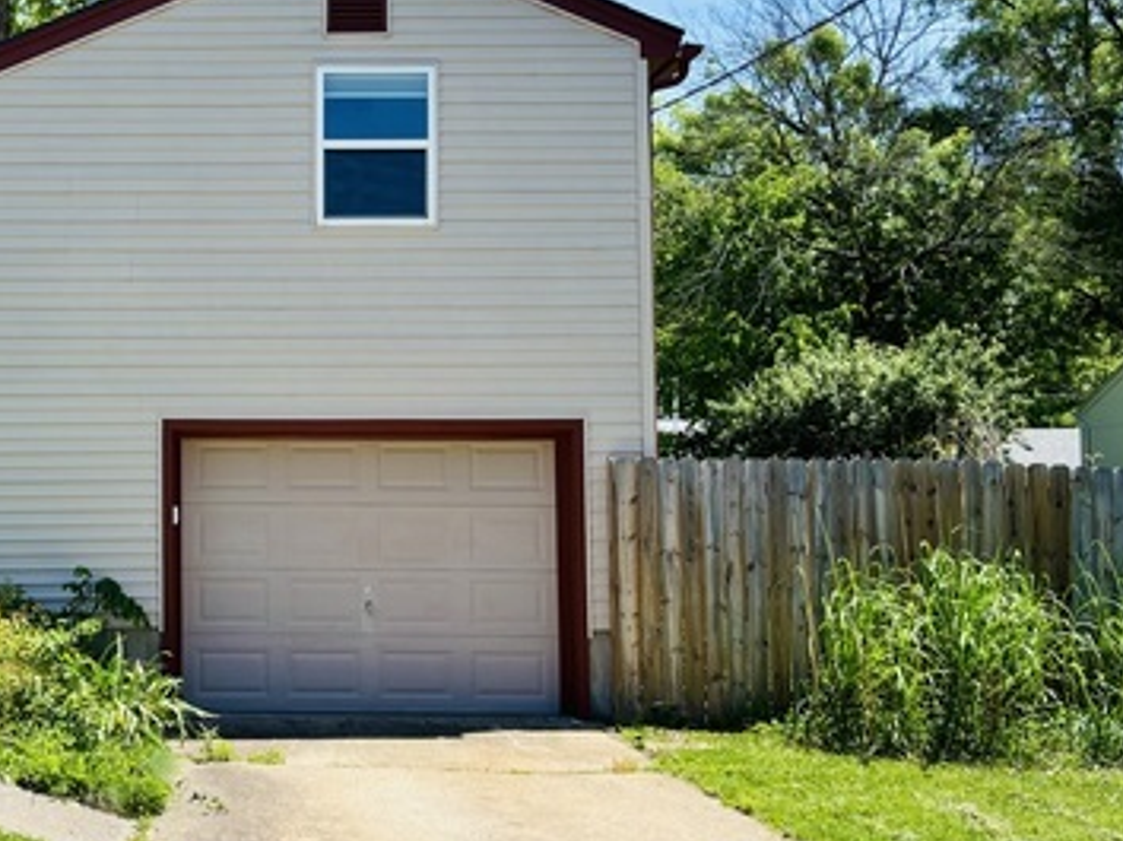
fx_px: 1589
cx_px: 182
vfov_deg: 29.6
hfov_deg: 37.2
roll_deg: +0.4
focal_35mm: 49
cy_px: 419
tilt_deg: +2.2
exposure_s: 1/2398
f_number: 1.6
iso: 50
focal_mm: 5.96
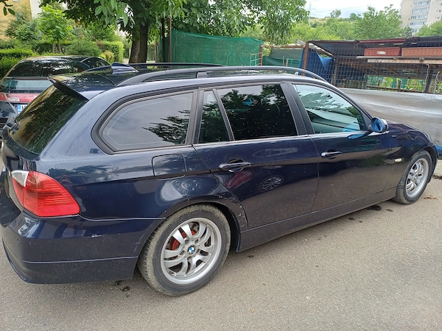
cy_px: 166
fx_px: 319
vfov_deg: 54.9
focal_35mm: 25
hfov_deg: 69.4
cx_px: 221
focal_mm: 4.65
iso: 50
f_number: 1.8
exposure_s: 1/168
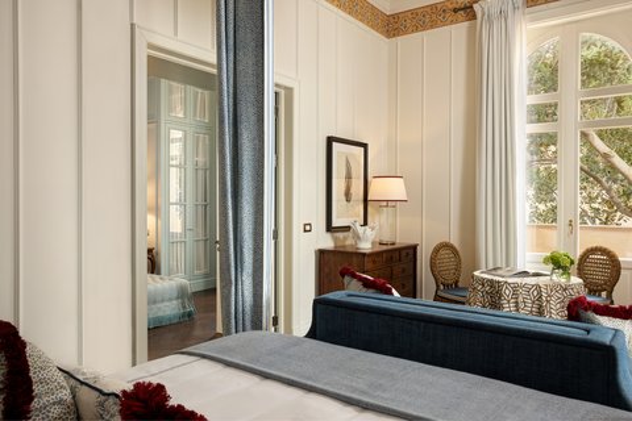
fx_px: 474
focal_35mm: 27
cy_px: 210
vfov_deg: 47.9
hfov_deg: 67.4
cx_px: 316
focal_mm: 27
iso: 100
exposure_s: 4
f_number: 14
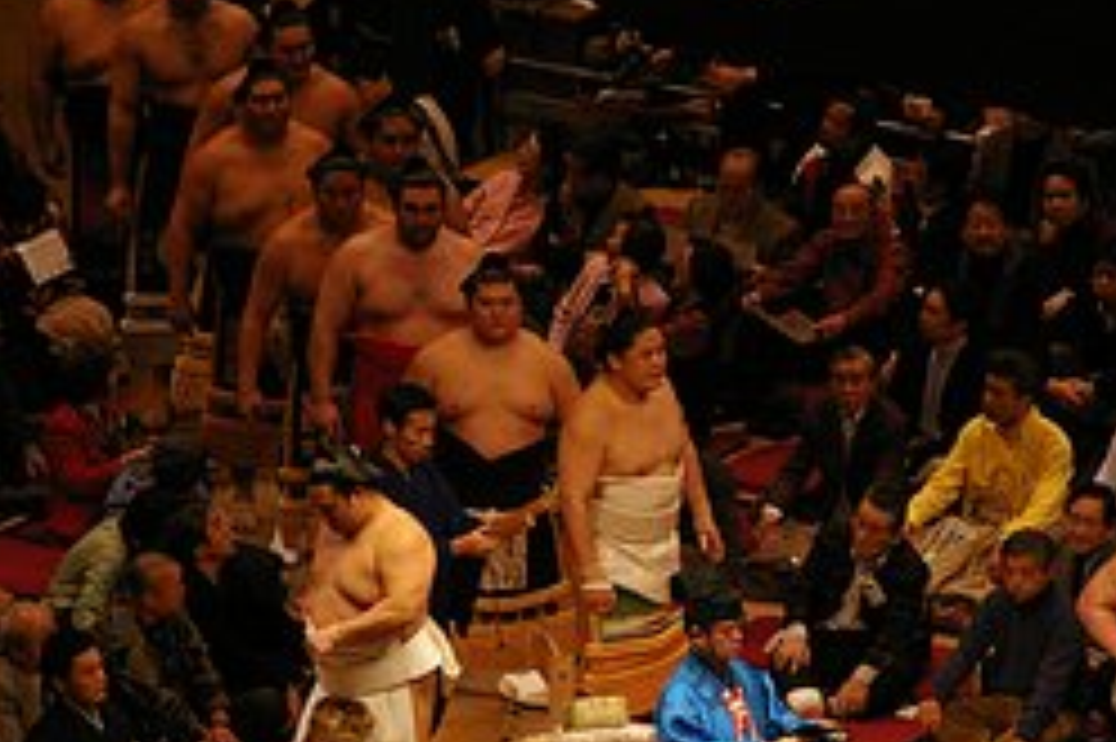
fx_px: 12764
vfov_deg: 3.3
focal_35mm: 412
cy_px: 702
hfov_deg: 5.0
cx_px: 788
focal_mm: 133
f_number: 4.5
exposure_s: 1/180
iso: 800
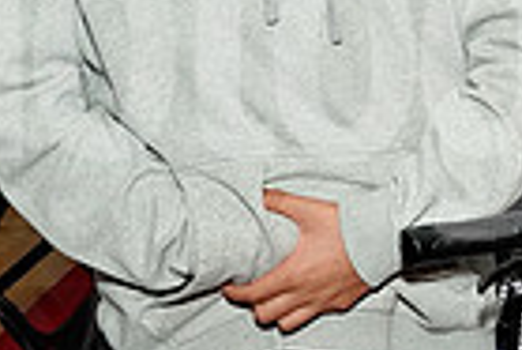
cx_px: 789
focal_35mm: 138
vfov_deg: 9.8
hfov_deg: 13.9
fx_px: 2003
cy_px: -43
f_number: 8
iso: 3200
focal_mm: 22
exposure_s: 1/100
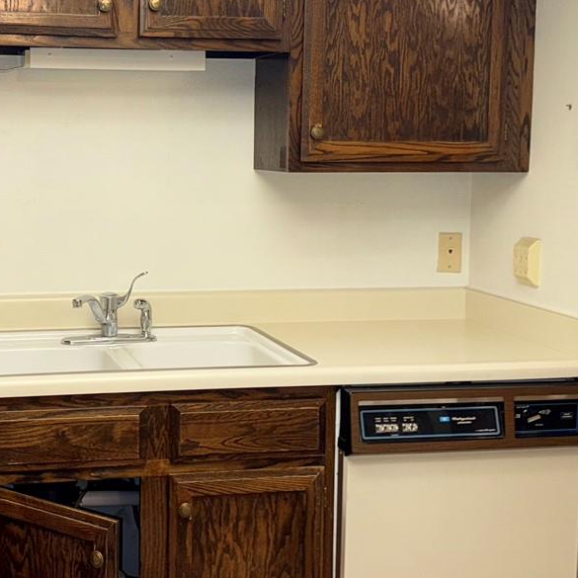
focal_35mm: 58
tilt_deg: -3.6
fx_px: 1096
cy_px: 214
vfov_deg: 29.4
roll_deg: +0.0
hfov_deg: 29.0
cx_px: 133
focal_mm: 6.76
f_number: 1.78
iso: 64
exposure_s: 1/33
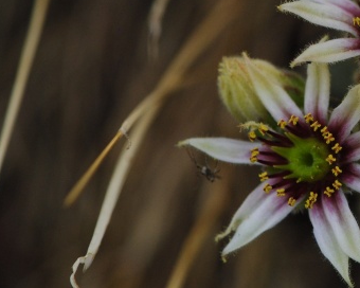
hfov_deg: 6.8
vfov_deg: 5.5
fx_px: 3006
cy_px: 18
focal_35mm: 282
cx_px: 417
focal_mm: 85
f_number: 7.1
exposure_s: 1/250
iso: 400
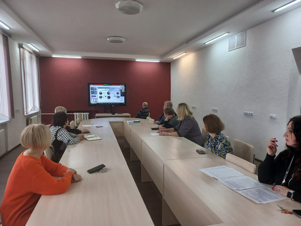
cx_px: 150
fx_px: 217
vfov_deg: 54.9
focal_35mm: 25
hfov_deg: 69.4
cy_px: 113
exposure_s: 1/50
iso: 100
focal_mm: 4.6
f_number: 1.8
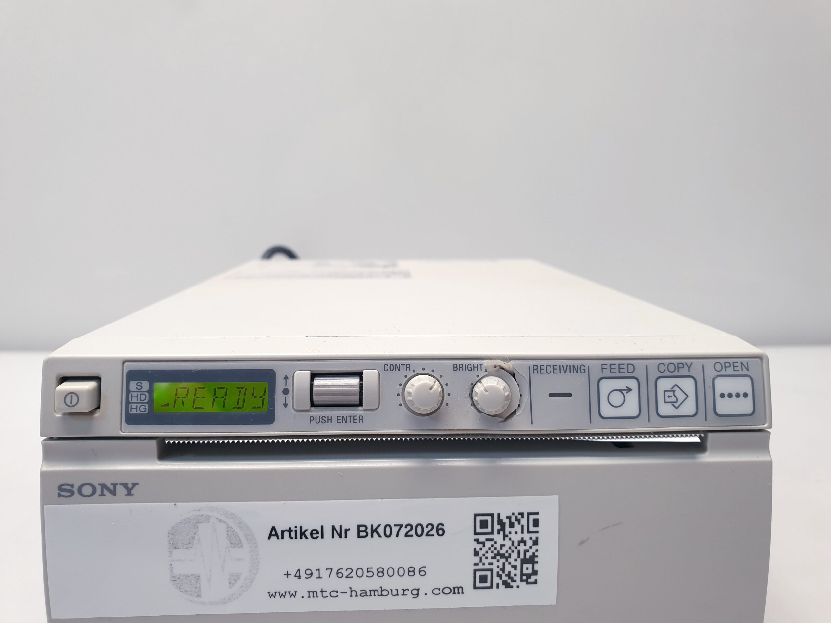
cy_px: 312
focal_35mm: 26
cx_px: 416
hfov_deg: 67.3
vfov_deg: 53.1
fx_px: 624
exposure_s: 1/50
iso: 80
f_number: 2.4
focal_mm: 4.3
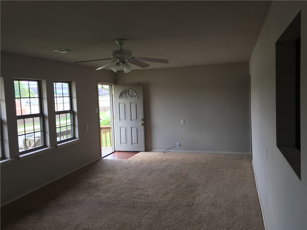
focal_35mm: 29
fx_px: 257
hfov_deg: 61.7
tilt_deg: -3.5
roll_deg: +2.6
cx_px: 154
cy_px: 115
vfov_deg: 48.2
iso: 25
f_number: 2.2
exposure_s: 1/40
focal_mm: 4.15
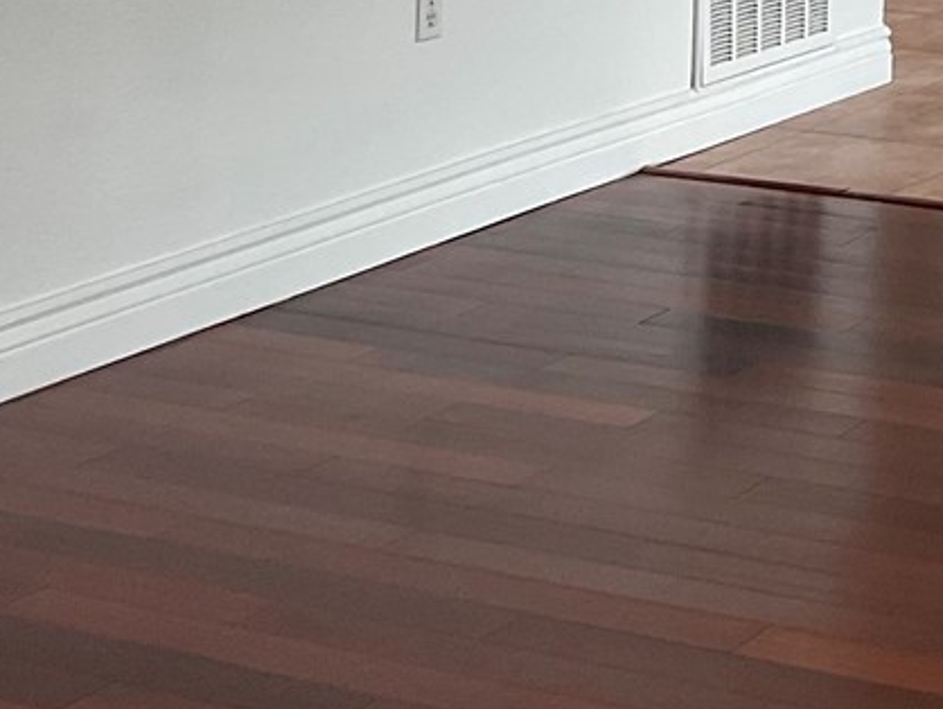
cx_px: 1374
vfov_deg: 12.7
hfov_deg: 16.3
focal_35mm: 111
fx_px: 3026
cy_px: -354
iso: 50
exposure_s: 1/60
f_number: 1.8
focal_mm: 3
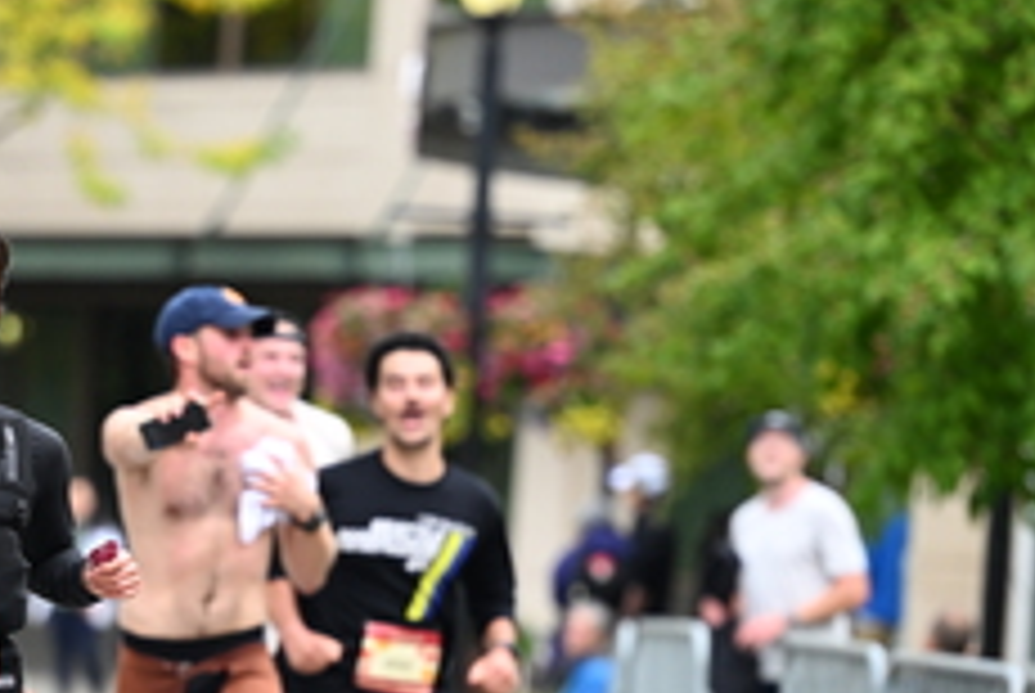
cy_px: 569
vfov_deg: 4.0
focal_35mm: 346
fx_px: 9960
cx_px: 194
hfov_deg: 5.9
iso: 640
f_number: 2.8
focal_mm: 145
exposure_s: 1/1600
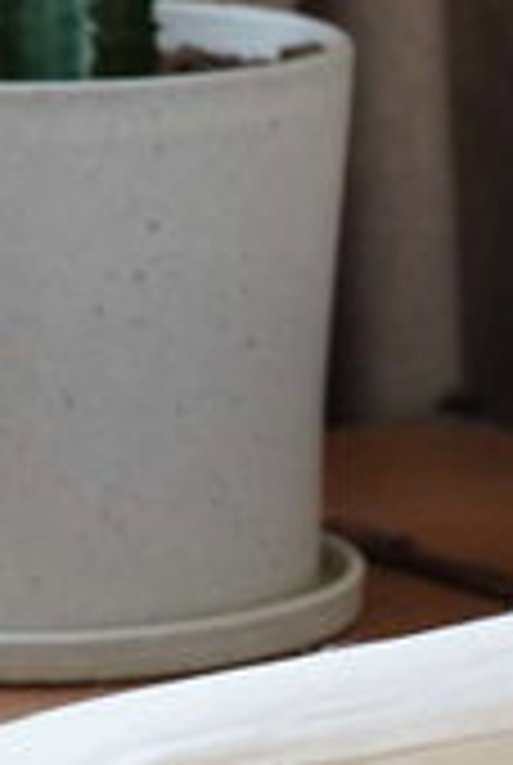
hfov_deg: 4.7
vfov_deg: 7.1
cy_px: 783
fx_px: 6131
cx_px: 1046
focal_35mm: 288
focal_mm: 70
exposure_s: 1/100
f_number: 4.5
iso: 2000
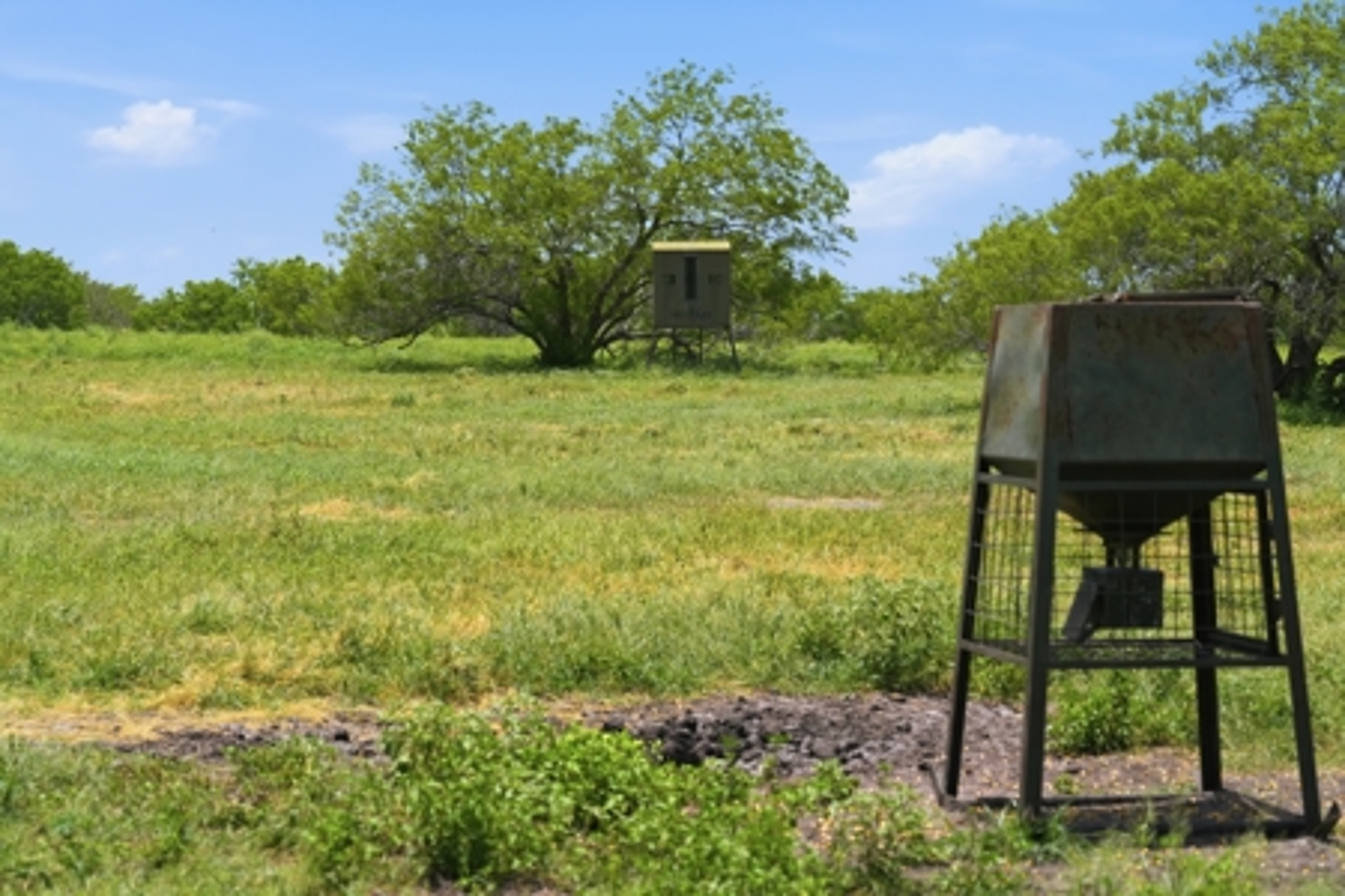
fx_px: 3250
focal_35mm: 87
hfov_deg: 23.4
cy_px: 448
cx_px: 672
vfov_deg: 15.7
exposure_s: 1/2500
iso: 640
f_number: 6.3
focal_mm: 87
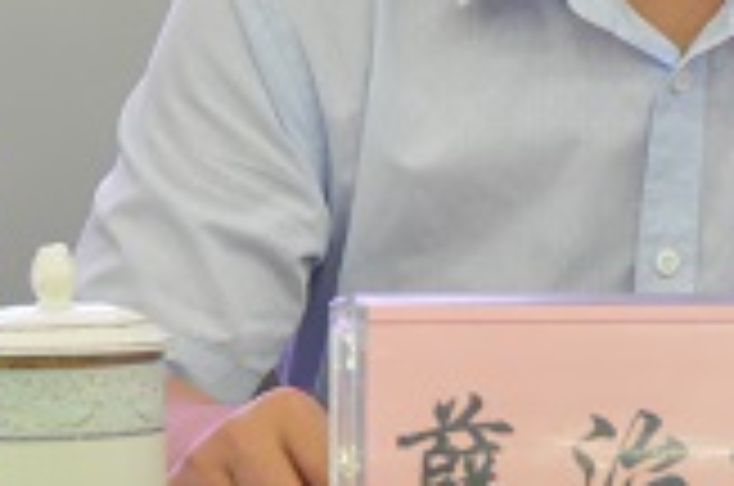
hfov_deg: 6.9
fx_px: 6095
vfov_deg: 4.6
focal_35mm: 300
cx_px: 707
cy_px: -142
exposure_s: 1/100
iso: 4000
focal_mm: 65
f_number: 5
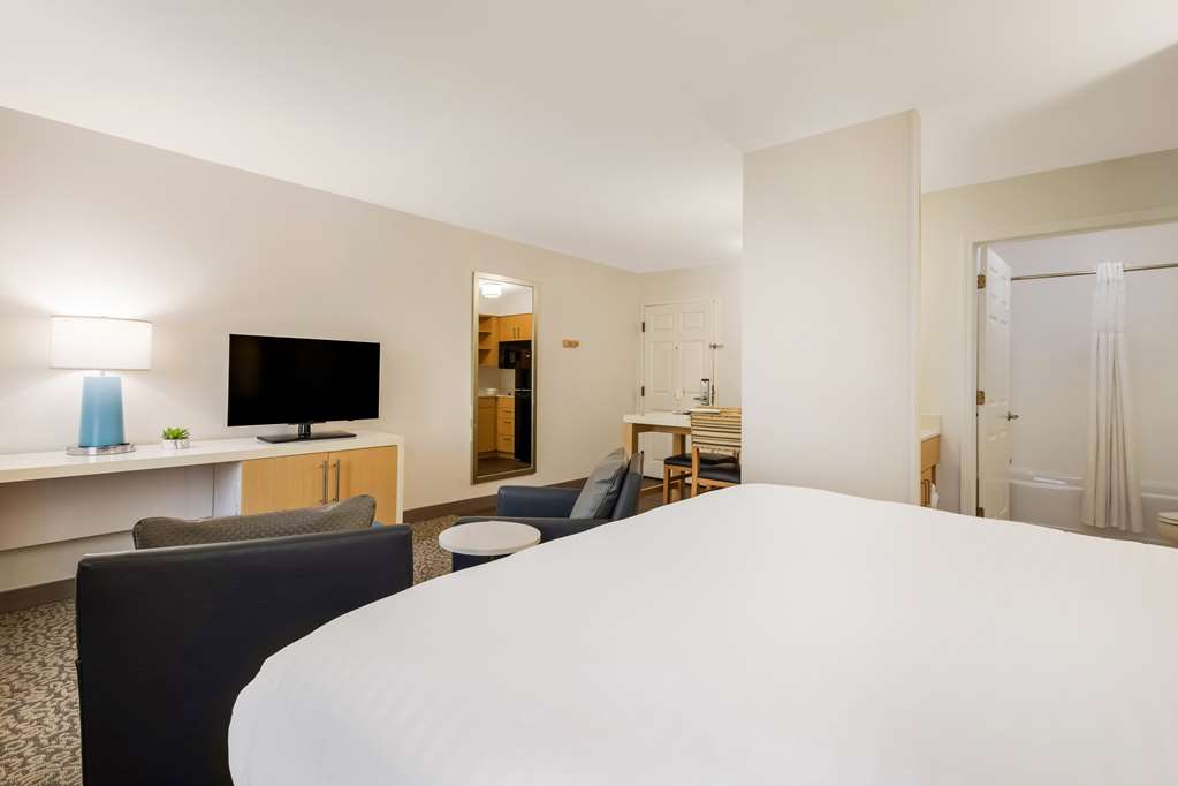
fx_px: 524
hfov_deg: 96.7
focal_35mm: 16
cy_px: 393
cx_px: 589
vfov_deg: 73.7
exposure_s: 1/5
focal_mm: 16
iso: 320
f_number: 11
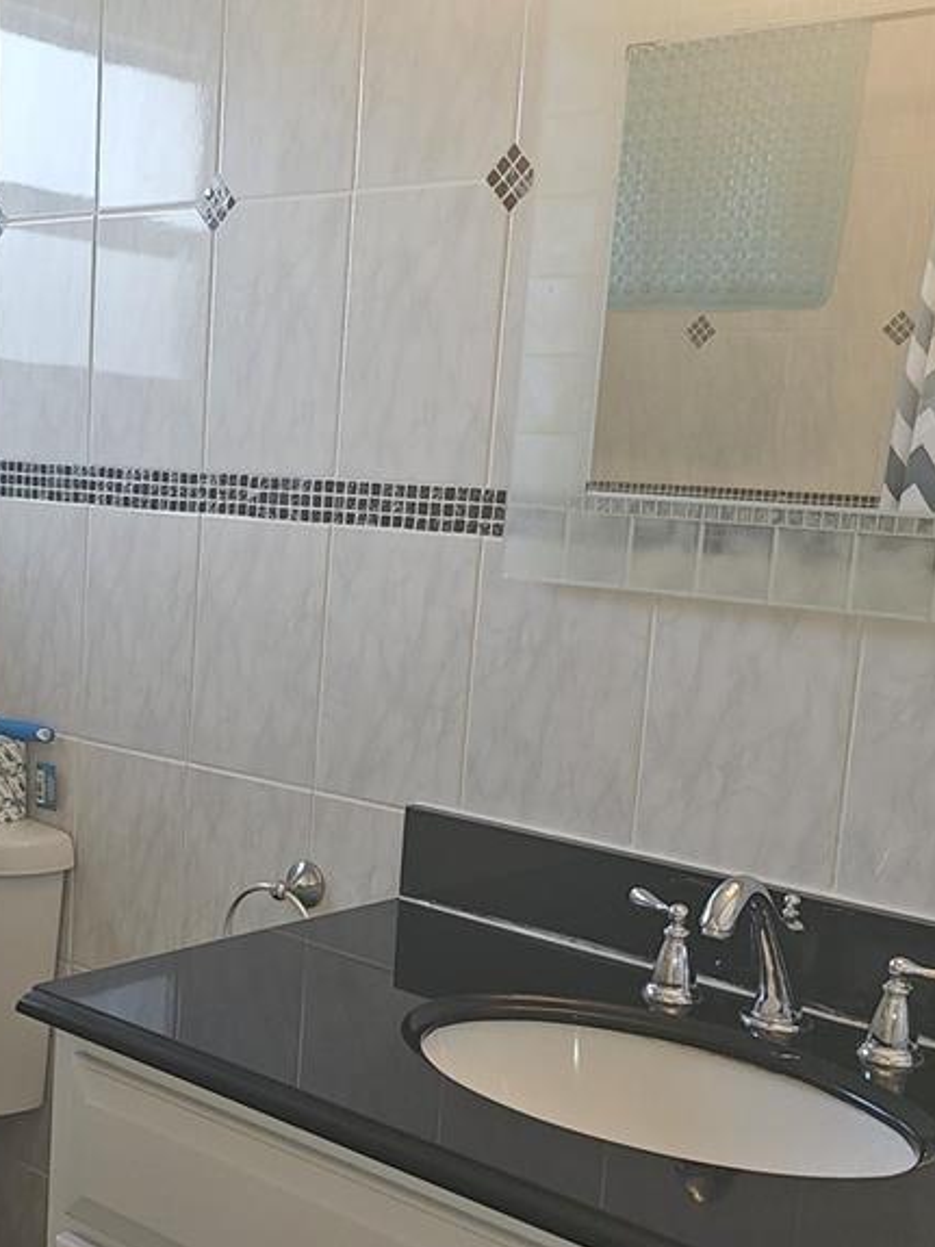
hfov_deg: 29.7
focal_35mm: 48
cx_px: 217
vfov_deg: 39.5
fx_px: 1729
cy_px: 744
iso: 40
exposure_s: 1/60
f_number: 1.7
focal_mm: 6.3
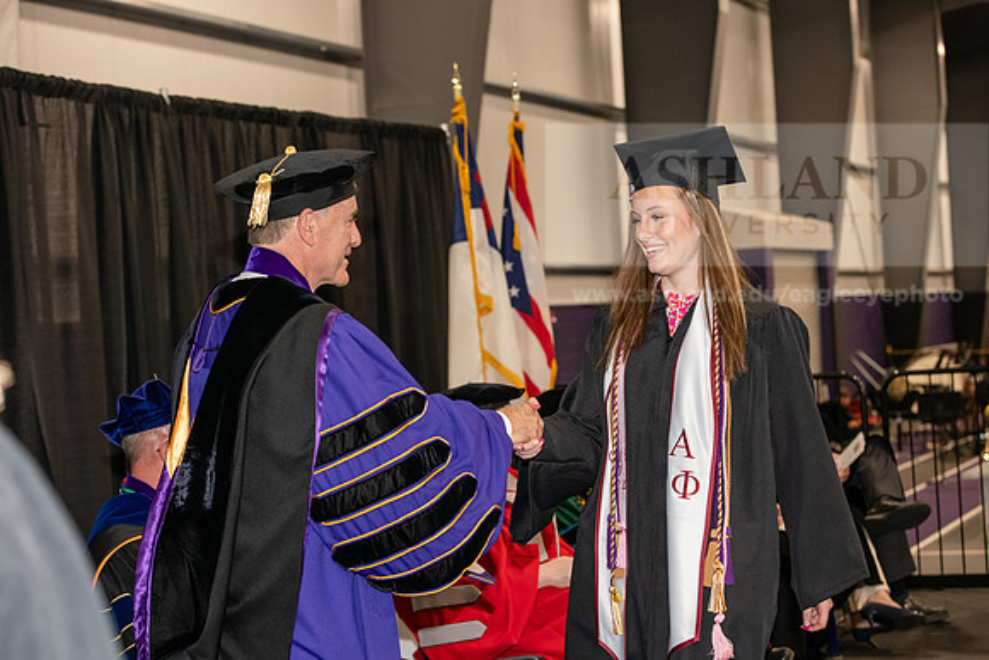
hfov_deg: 28.8
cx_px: 494
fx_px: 1923
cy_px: 330
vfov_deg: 19.5
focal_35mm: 70
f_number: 5
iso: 2500
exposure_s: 1/200
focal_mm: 70
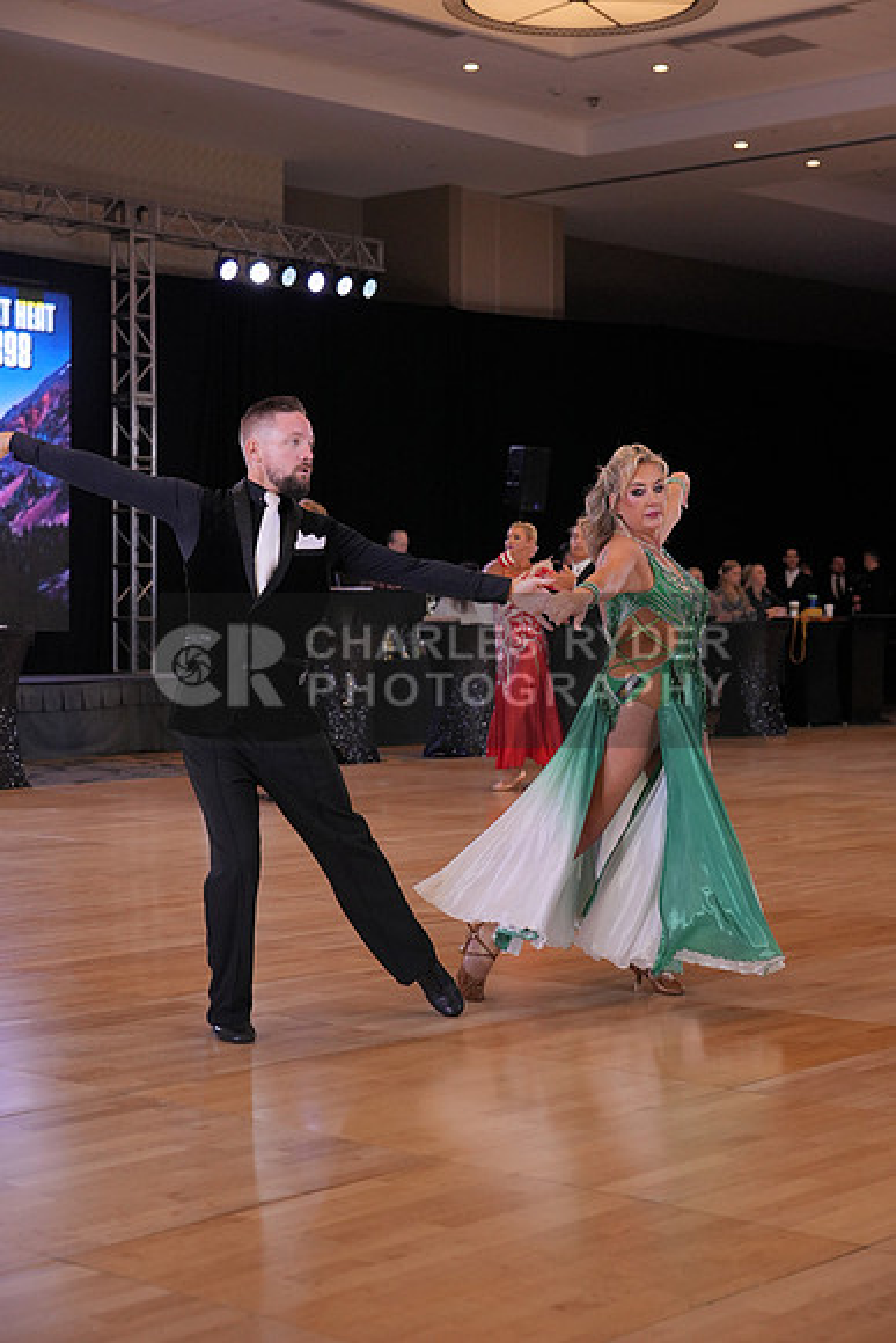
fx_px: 2350
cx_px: 448
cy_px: 672
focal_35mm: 63
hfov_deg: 21.6
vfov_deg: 31.9
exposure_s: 1/500
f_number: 4
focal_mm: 63
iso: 1600
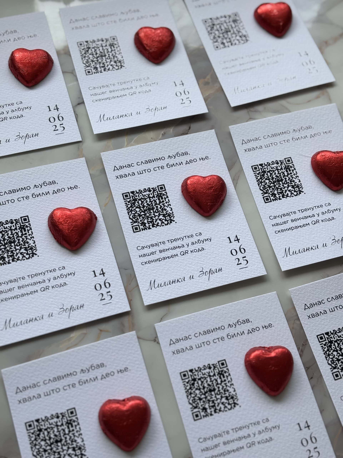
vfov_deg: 36.8
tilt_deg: -64.9
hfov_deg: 28.0
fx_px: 687
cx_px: 172
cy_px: 229
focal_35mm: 52
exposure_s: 1/190
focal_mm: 5.96
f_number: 1.6
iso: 32
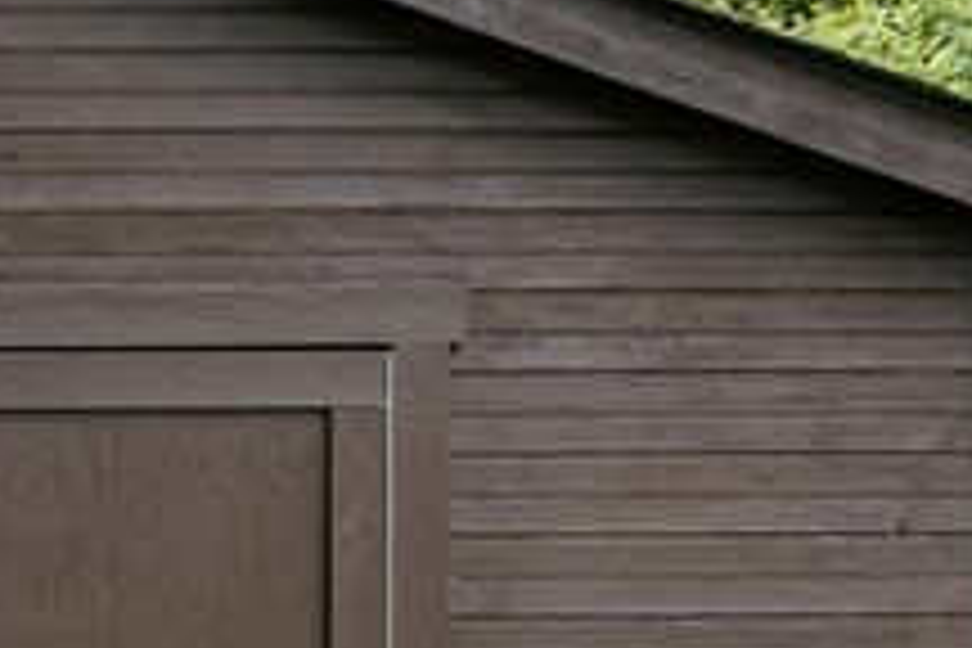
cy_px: 475
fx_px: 4482
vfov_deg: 8.3
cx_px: -202
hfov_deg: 12.1
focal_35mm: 166
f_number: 9
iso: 250
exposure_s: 1/25
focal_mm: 22
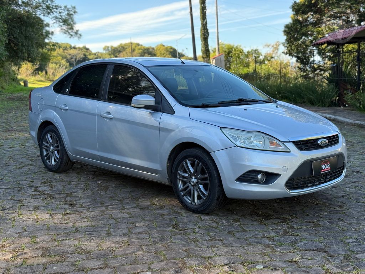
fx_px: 506
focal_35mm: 48
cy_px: 137
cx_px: 182
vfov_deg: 30.3
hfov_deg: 39.7
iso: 64
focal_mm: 6.76
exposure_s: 1/506
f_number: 1.78
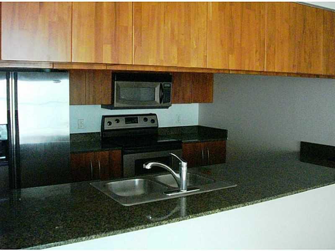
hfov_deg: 50.1
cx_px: 168
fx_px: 358
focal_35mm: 37
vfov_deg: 38.7
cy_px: 126
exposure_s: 1/25
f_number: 2.8
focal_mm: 6.2
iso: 800
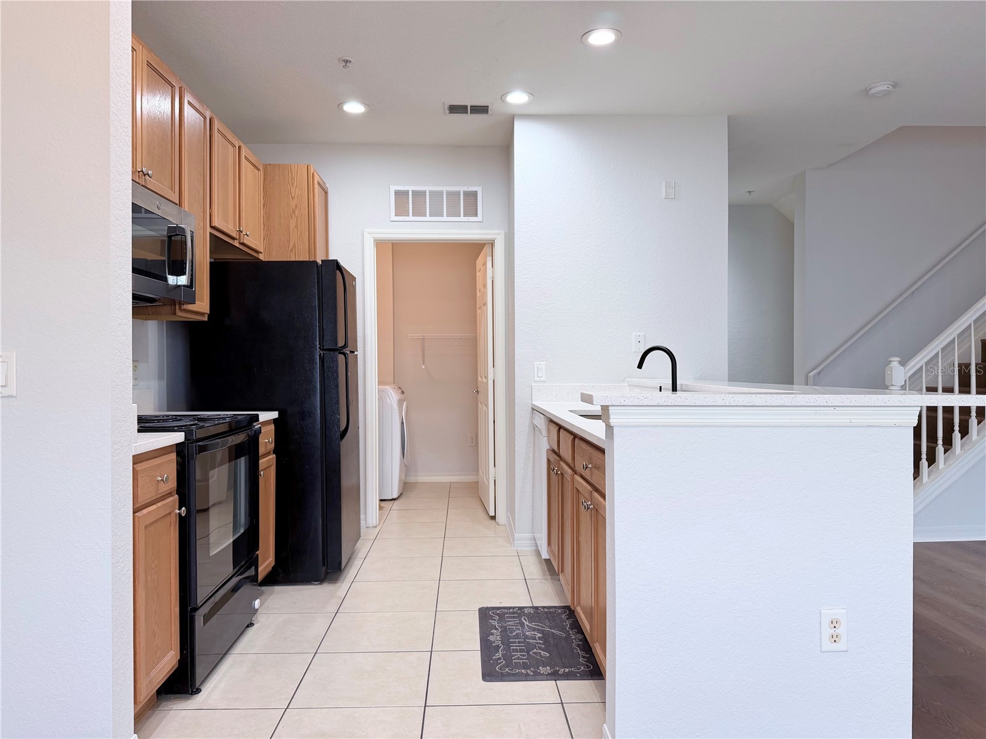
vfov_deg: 56.8
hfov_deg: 71.6
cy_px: 370
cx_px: 493
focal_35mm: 24
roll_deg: -0.1
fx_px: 684
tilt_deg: +0.4
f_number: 1.78
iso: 125
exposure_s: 1/120
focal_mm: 6.76
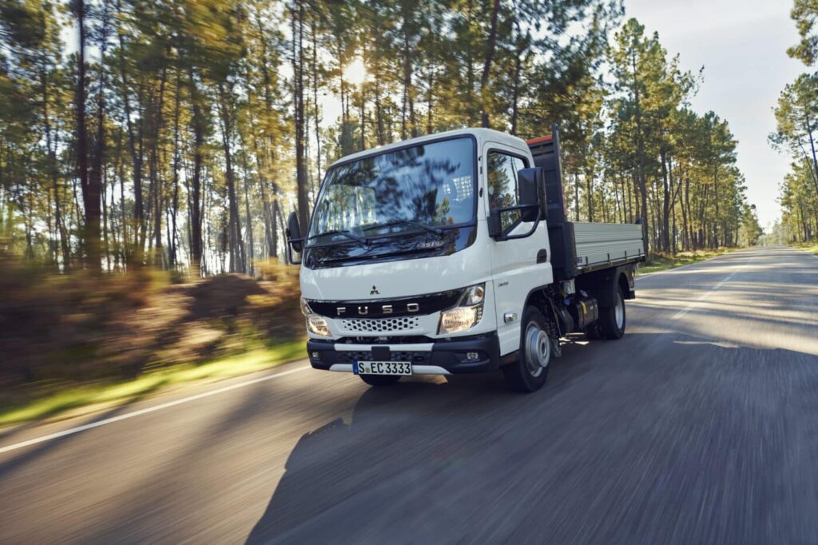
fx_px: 545
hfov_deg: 73.8
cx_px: 409
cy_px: 272
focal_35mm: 24
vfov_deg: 53.1
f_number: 6.3
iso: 100
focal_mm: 24
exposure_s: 1/30
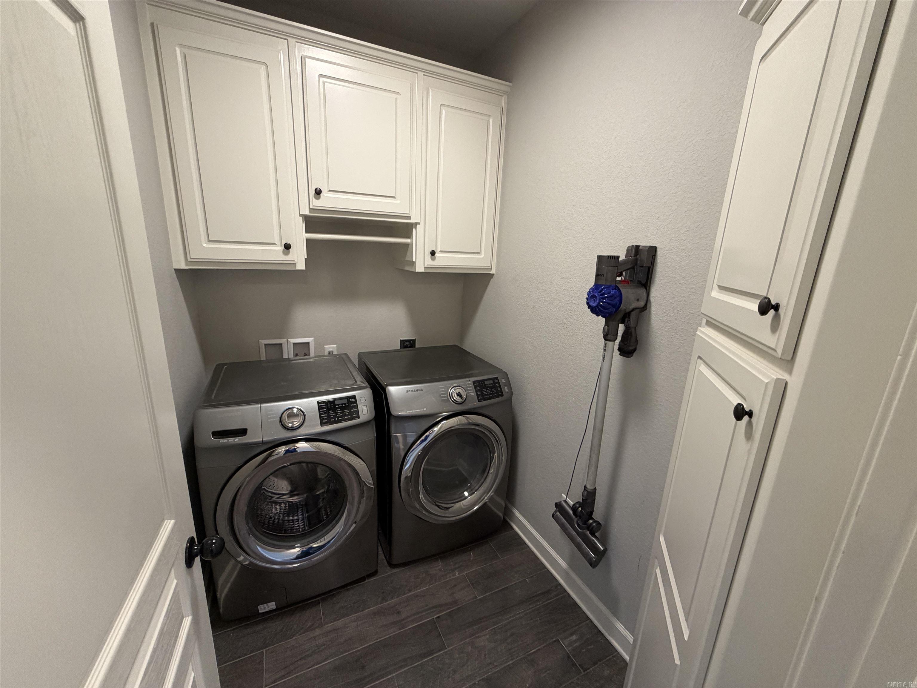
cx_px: 458
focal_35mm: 14
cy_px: 344
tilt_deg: -13.8
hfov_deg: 102.1
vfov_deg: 85.7
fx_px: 371
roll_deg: -1.4
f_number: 2.2
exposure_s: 1/60
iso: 250
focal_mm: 2.22
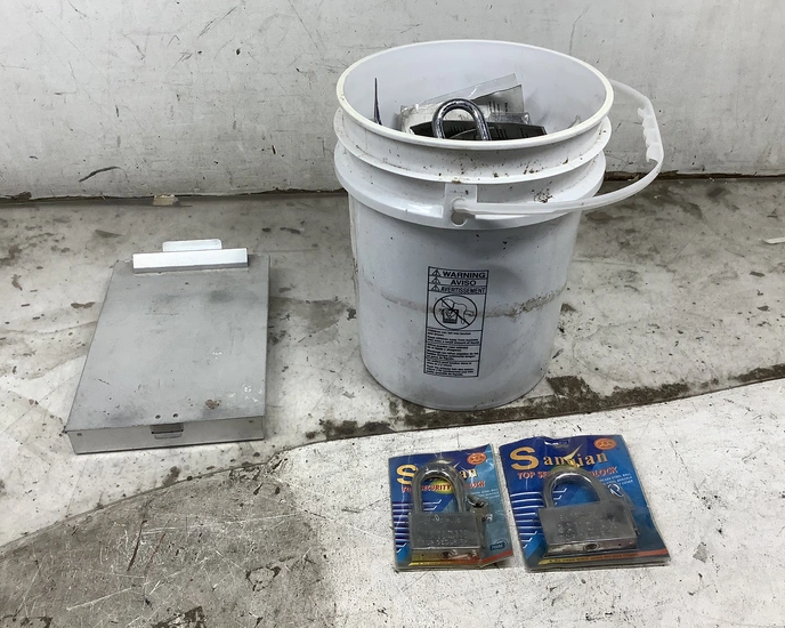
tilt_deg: -39.2
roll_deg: +1.1
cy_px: 311
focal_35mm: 33
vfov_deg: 44.5
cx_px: 370
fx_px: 766
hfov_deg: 54.2
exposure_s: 1/120
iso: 50
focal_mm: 3.3
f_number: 2.4
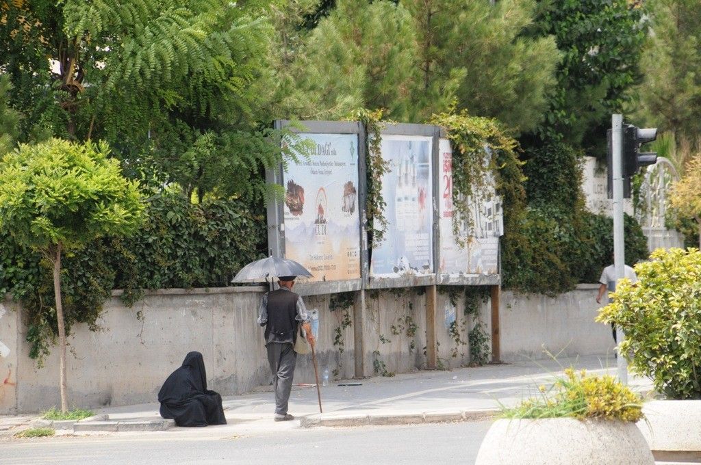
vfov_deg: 4.6
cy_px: 232
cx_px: 350
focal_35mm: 300
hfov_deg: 6.9
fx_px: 5834
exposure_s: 1/500
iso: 640
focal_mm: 200
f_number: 11
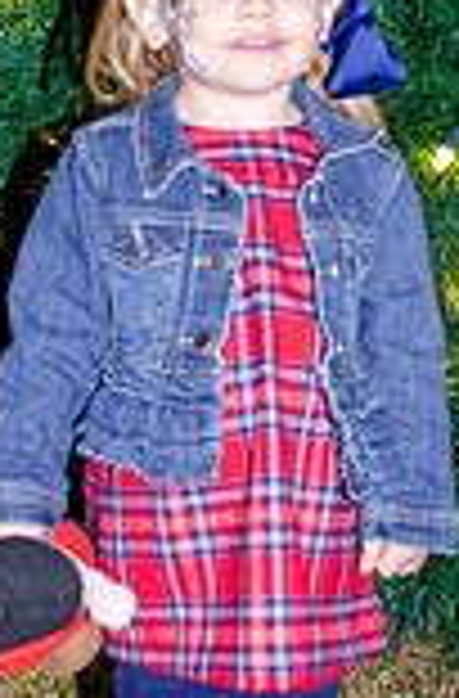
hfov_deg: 14.1
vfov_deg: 21.3
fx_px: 1853
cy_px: 239
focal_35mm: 96
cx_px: 216
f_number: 4
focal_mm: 22
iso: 400
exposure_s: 1/60
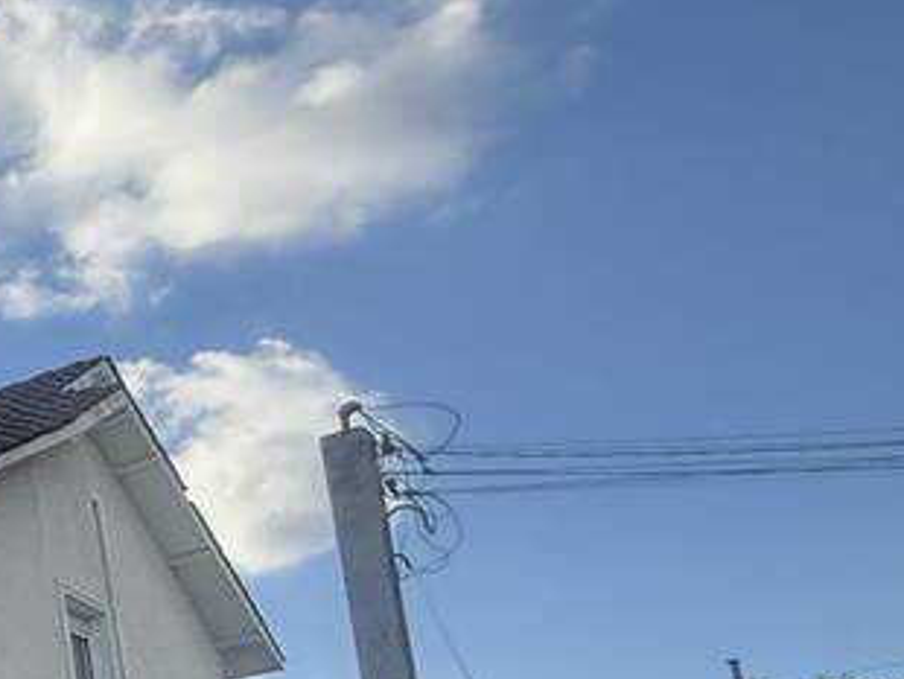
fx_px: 1699
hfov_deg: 16.2
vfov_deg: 20.7
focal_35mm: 65
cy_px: 868
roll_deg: -1.0
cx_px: -1161
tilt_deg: +11.1
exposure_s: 1/625
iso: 64
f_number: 2.2
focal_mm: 2.22
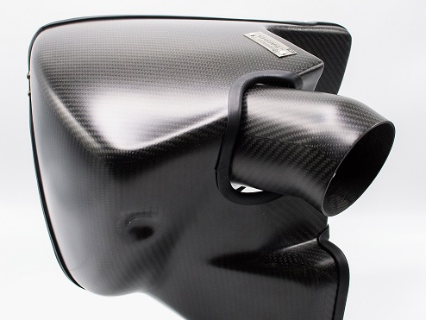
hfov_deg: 25.4
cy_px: 175
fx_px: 945
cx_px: 212
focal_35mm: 77
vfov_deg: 19.2
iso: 800
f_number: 7.1
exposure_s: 1/200
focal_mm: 35
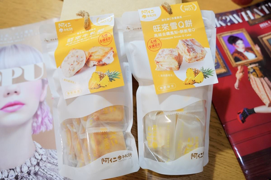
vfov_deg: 41.2
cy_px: 90
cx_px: 136
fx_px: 240
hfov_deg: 58.9
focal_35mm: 32
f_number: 4
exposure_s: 1/60
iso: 500
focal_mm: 31.9
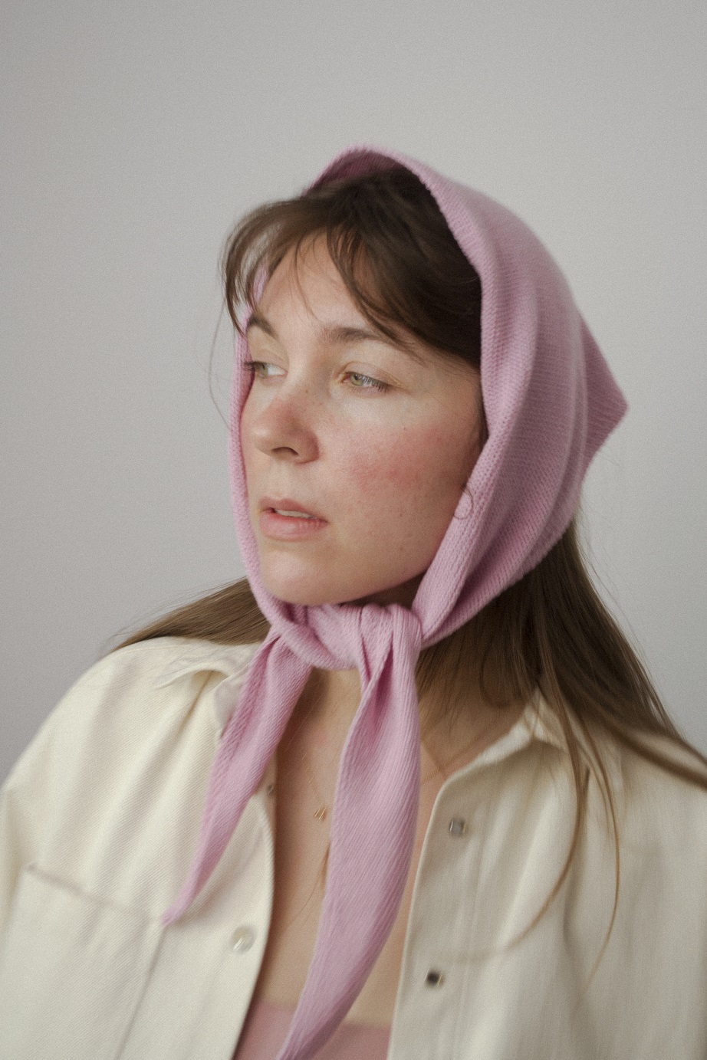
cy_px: 530
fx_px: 1414
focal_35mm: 48
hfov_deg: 28.1
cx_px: 354
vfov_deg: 41.1
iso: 100
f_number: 4.8
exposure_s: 1/50
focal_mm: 32
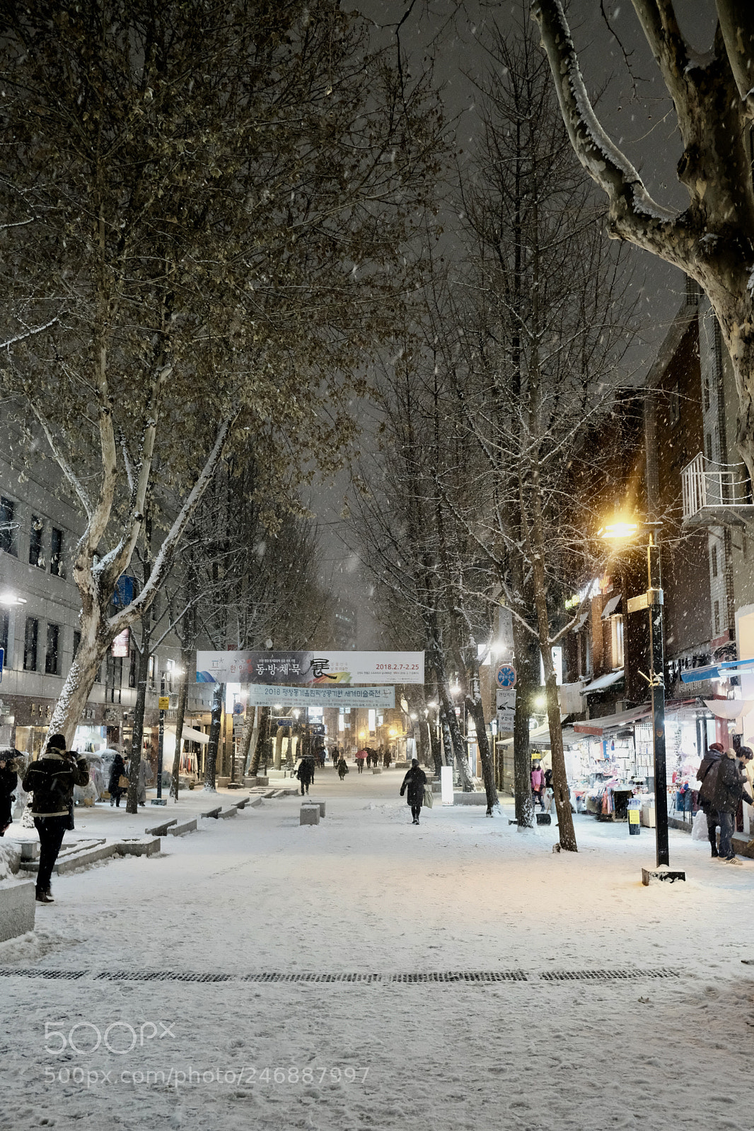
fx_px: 1100
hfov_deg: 37.8
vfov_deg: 54.4
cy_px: 566
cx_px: 377
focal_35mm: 35
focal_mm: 23
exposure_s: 1/56
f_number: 4
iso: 6400
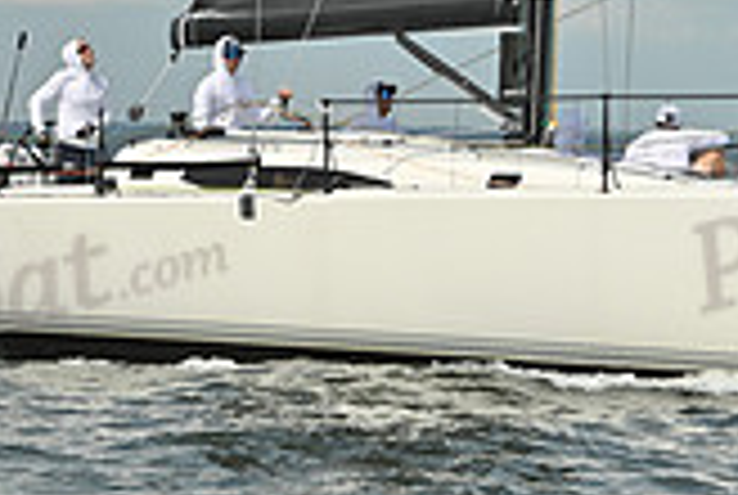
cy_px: 25
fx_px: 5073
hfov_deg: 8.3
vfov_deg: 5.6
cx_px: 464
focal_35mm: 247
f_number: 9
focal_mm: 70
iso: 320
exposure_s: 1/1600
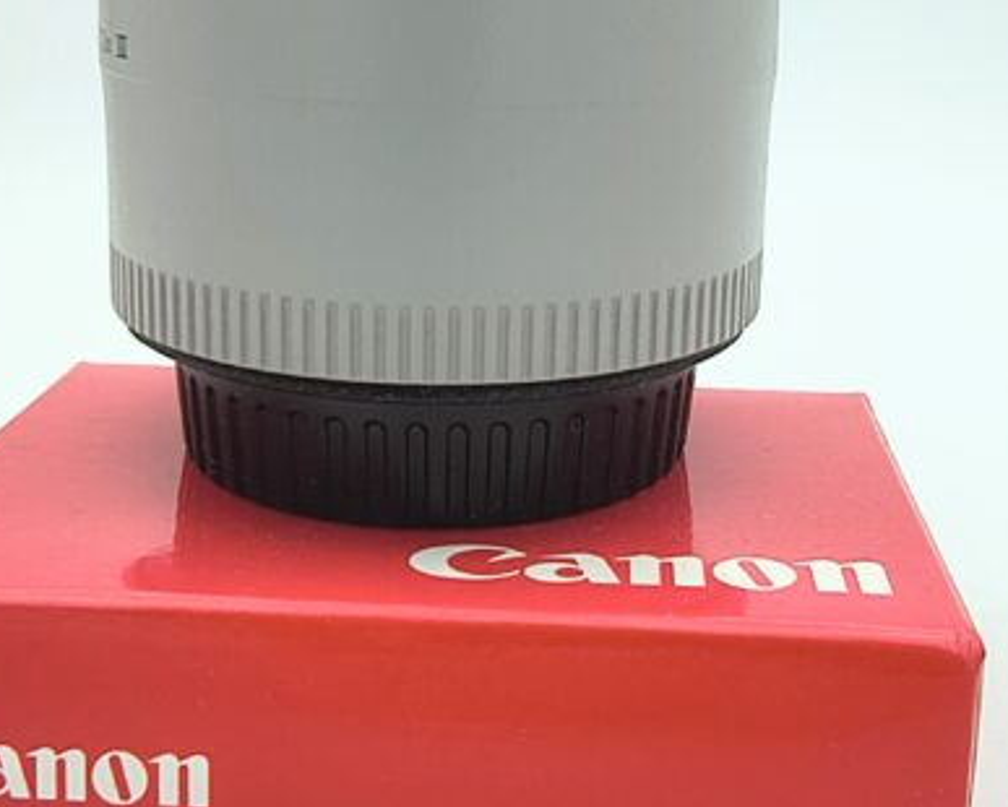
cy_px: 332
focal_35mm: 31
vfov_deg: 46.9
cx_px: 422
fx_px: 925
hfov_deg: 56.9
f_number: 2
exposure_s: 1/100
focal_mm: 1.83
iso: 102
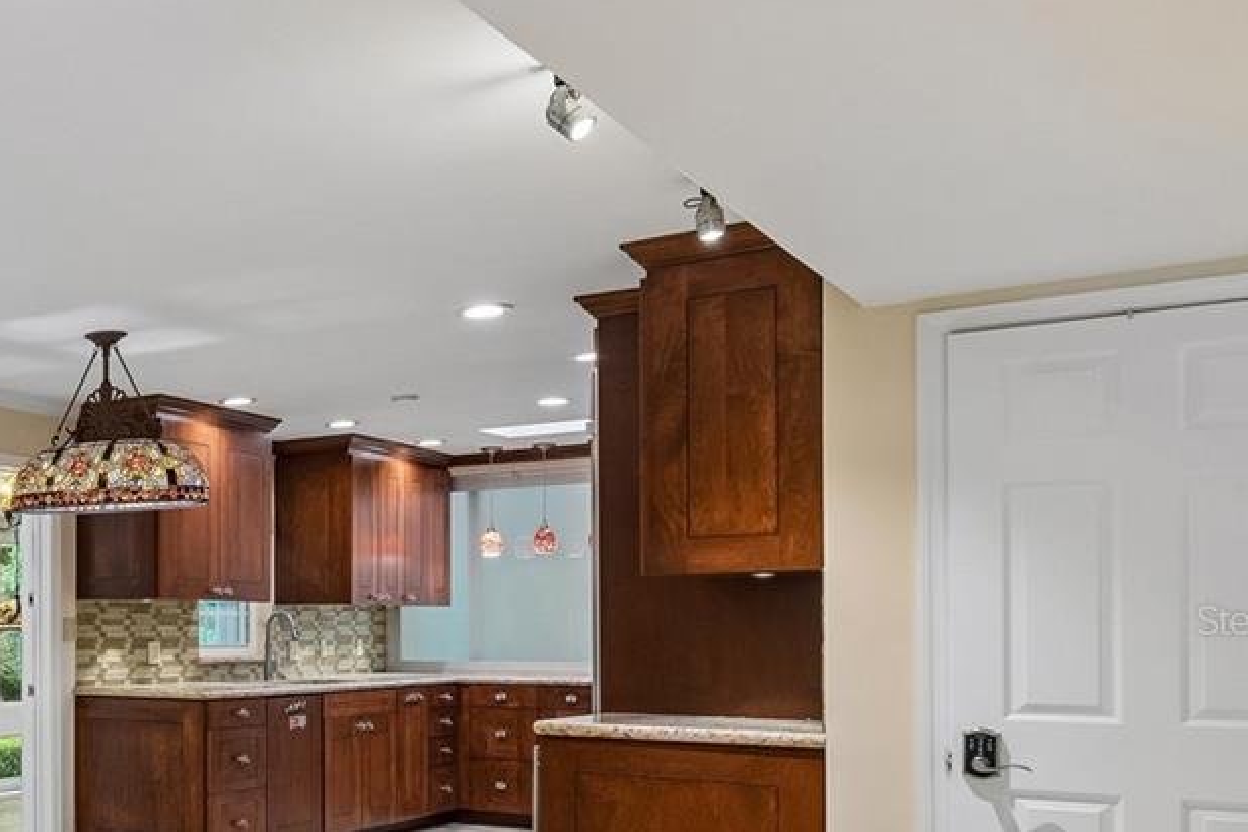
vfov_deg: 33.6
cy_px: 619
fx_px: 1352
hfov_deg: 37.6
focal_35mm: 39
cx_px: -246
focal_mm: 10
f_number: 8
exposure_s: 1/4
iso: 200
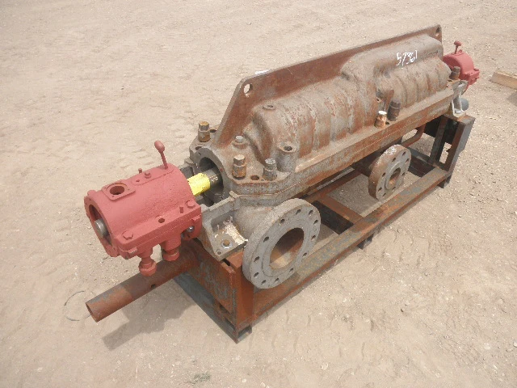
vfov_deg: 49.7
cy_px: 194
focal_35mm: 28
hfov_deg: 63.4
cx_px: 258
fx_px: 418
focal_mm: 5
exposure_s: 1/60
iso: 64
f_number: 8.5
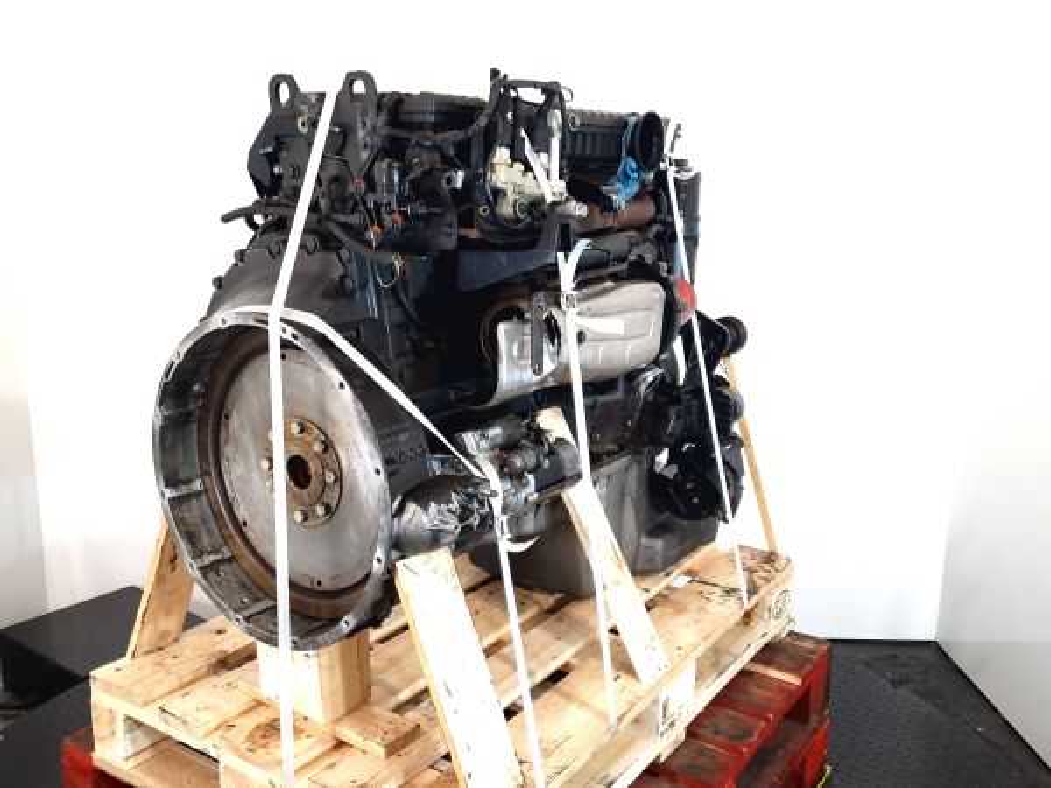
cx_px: 526
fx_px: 698
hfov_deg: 73.9
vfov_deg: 58.9
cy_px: 394
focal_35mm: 23
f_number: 1.8
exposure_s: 1/50
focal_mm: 6.4
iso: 64
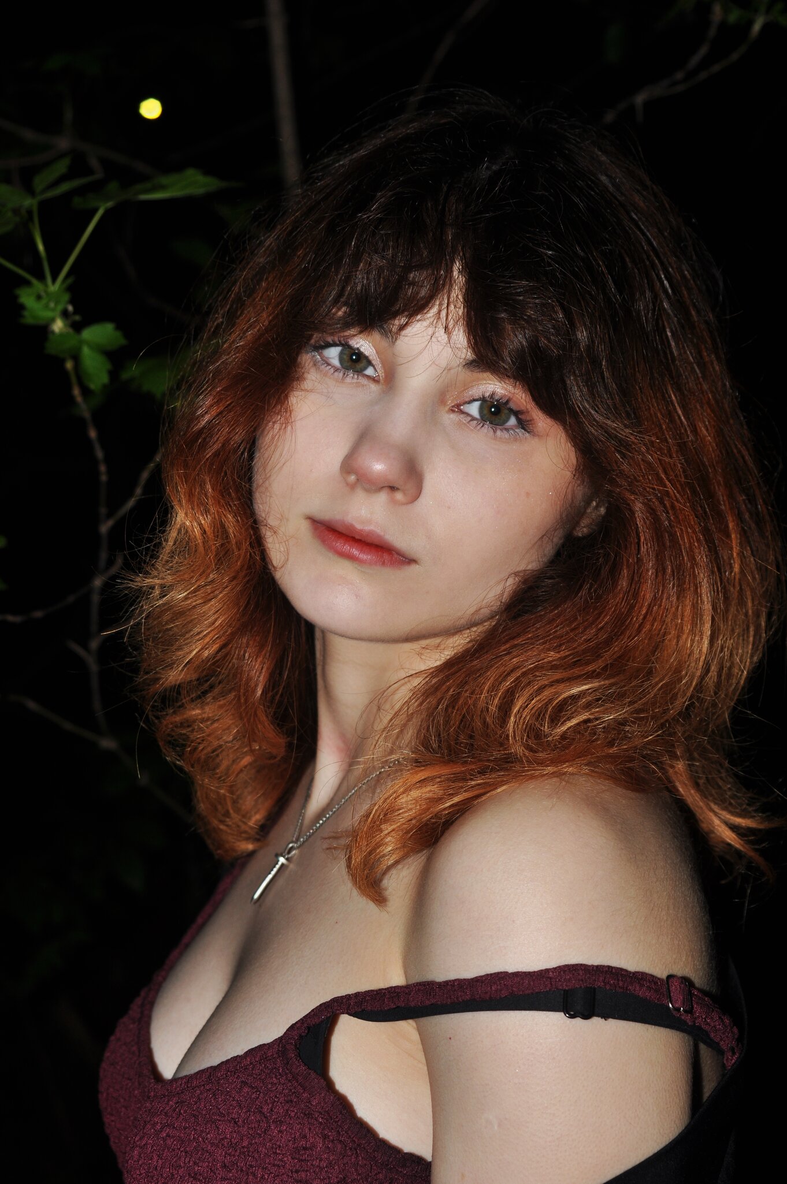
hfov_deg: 21.5
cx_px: 394
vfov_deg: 31.9
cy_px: 592
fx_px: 2071
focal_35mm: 63
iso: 200
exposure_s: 1/125
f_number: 5.6
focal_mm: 42
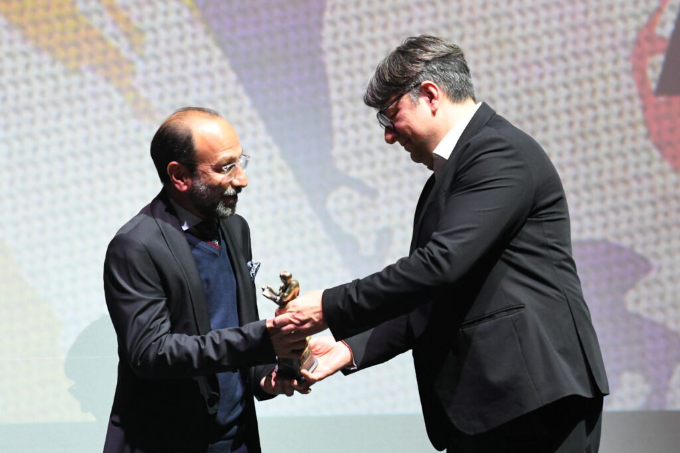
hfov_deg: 10.3
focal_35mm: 200
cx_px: 340
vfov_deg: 6.9
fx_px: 3778
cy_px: 226
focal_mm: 200
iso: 4000
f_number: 4
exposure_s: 1/250
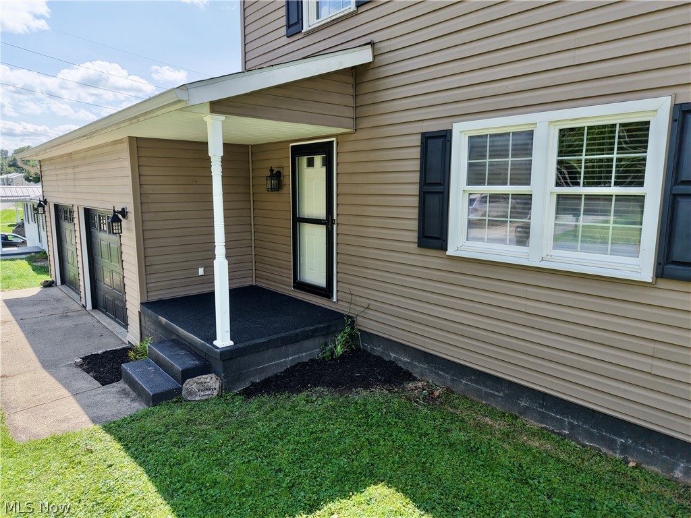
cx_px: 346
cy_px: 259
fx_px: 479
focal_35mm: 24
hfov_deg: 71.6
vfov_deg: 56.8
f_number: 1.8
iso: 100
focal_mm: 8.67
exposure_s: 1/725
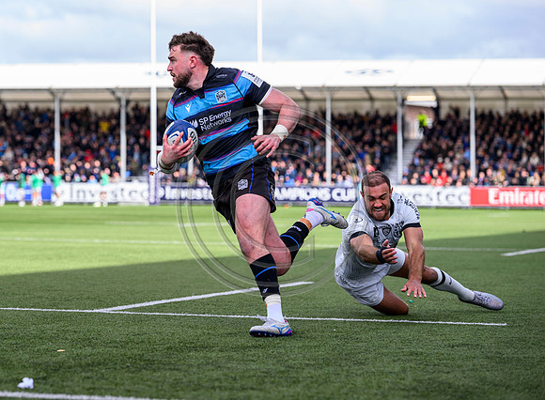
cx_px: 227
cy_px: 189
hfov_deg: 15.2
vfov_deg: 11.2
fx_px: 2044
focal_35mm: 131
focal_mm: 115
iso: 500
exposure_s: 1/1600
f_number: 4
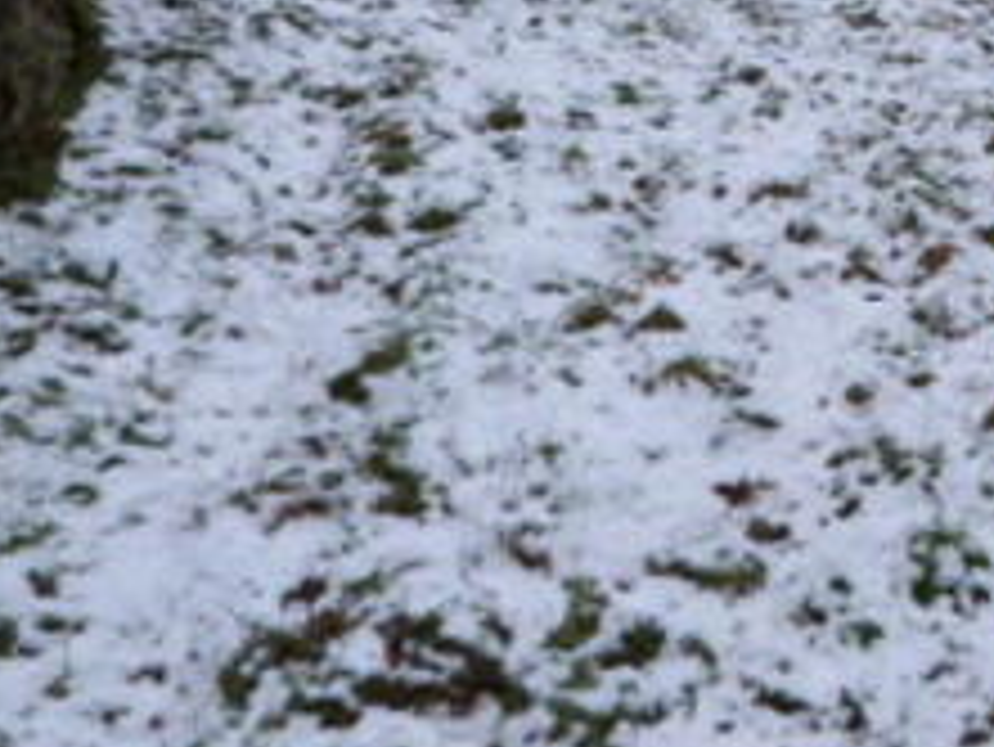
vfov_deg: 21.6
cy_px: 38
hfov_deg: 27.6
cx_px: 1005
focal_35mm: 66
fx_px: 1896
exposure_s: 1/250
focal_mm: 4.5
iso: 500
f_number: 2.8
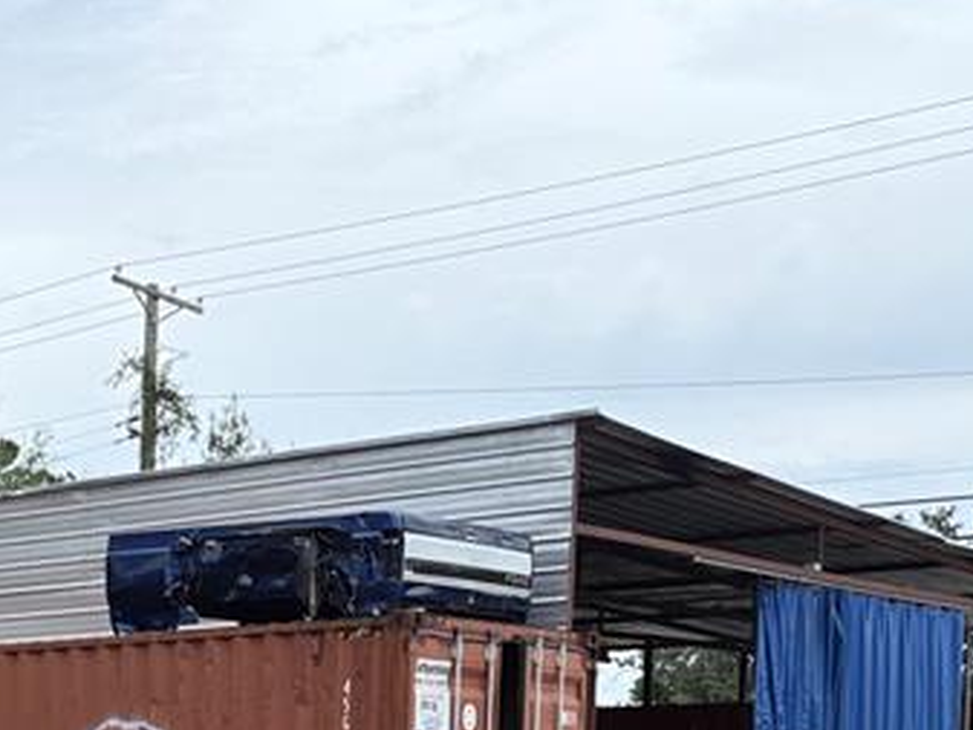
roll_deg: +0.3
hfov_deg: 24.0
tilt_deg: -5.9
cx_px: 87
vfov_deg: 17.0
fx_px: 2221
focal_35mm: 79
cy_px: 1082
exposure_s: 1/2364
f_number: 1.6
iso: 64
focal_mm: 5.96
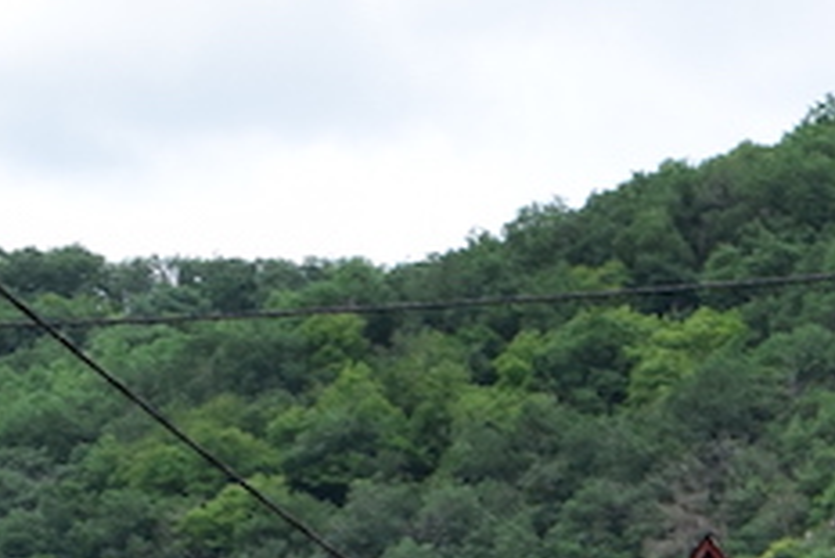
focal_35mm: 207
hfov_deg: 9.2
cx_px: 1735
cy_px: 1489
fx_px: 4804
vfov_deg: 6.3
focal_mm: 20
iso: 400
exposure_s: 1/250
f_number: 10
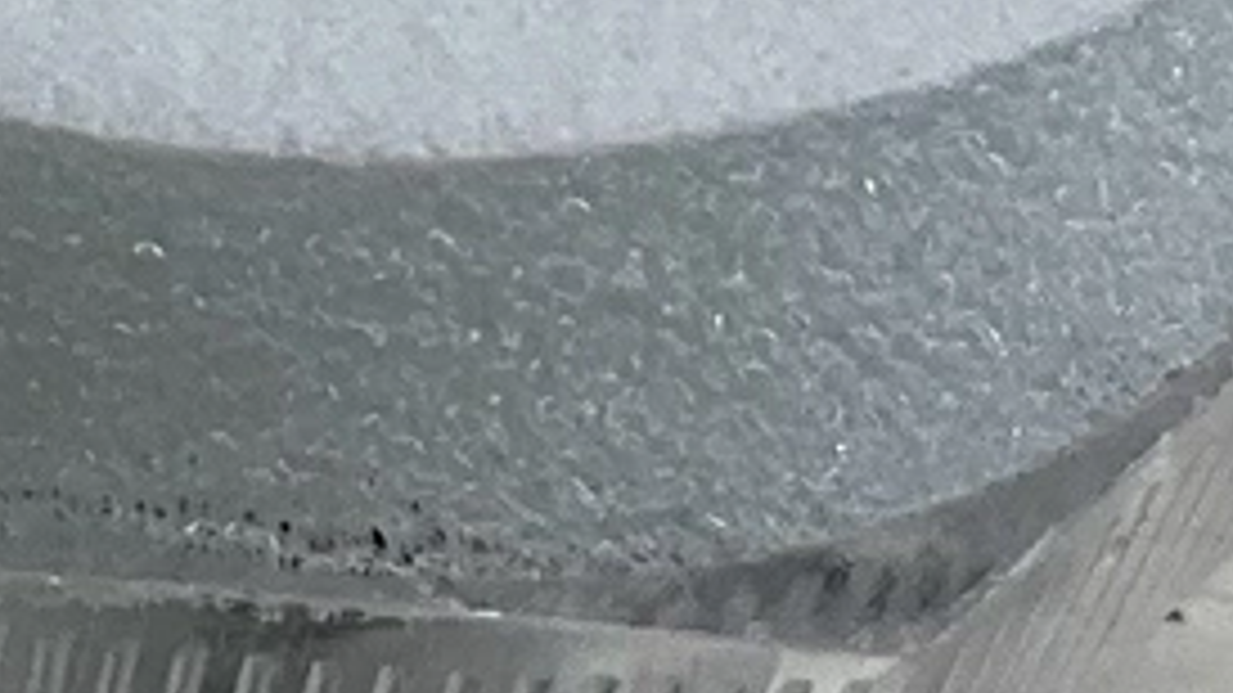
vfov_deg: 5.0
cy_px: -1179
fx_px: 7551
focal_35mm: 231
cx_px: -585
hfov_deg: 9.1
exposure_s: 1/120
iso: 40
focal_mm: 3
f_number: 1.8
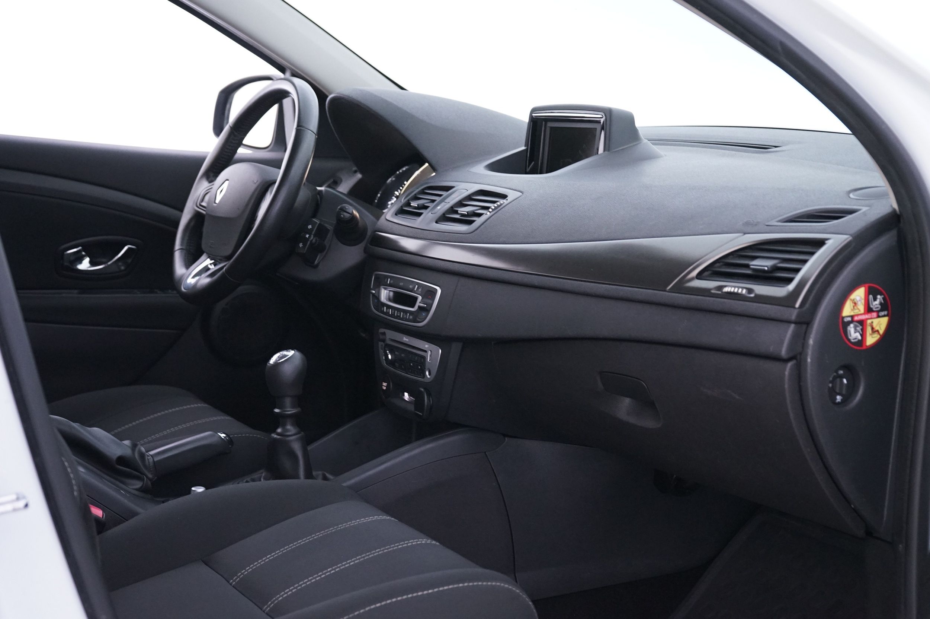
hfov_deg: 35.1
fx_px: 1471
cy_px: 310
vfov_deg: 23.7
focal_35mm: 57
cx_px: 465
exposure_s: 1/10
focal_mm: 57
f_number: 6.3
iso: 3200
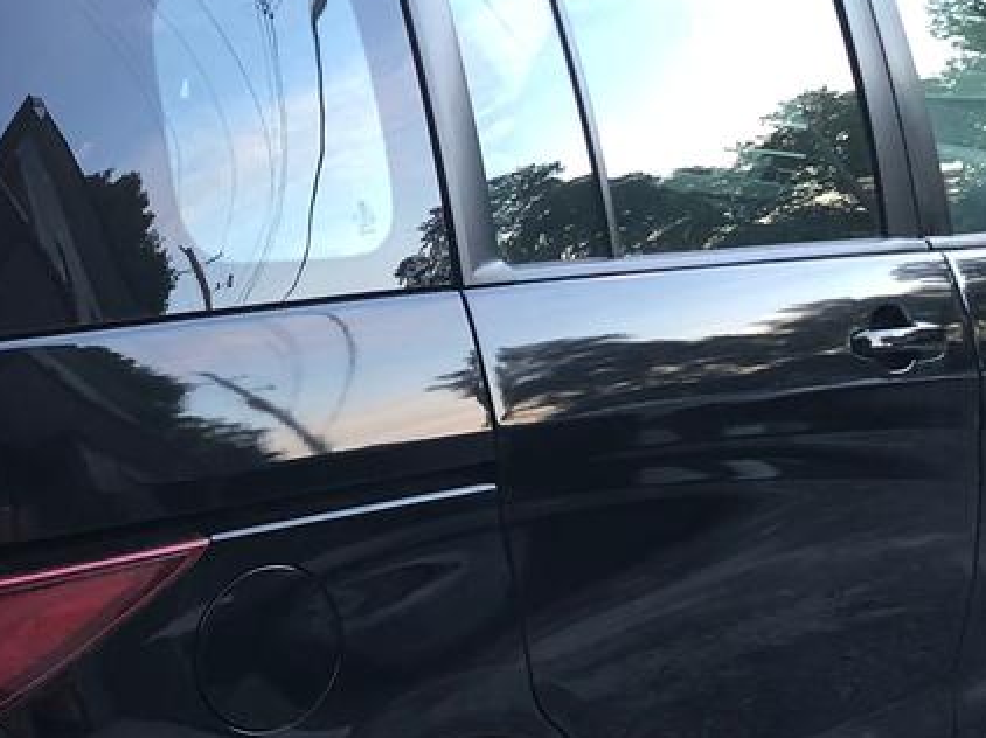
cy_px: 486
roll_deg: -1.1
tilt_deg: -14.5
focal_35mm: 85
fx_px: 2420
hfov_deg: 22.8
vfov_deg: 17.3
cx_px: 252
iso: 32
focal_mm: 3.99
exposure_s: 1/30
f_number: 1.8
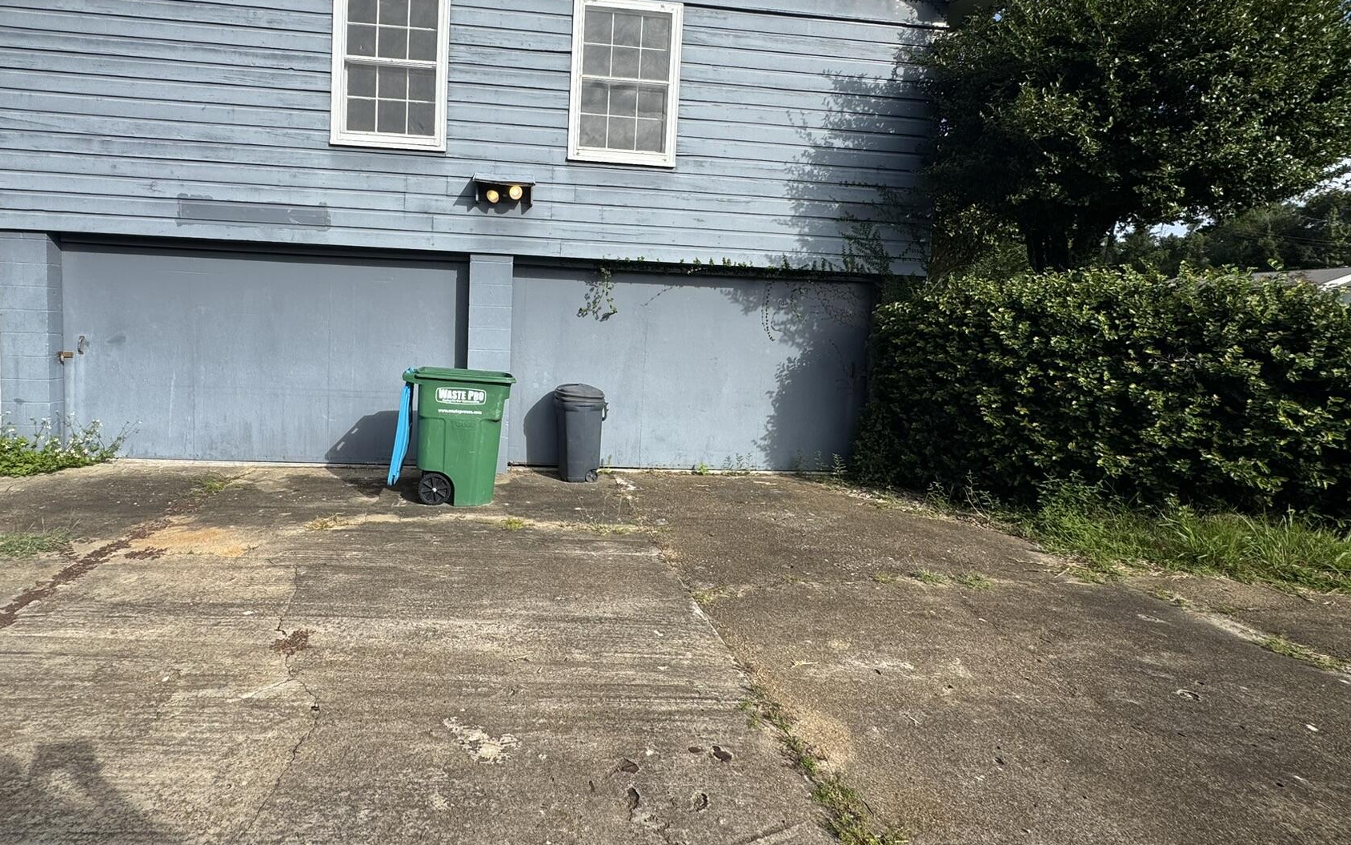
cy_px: 365
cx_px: 566
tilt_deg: -2.8
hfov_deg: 90.3
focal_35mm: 18
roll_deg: -3.4
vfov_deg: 64.7
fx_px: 663
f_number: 2.2
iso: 40
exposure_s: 1/2028
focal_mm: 2.22
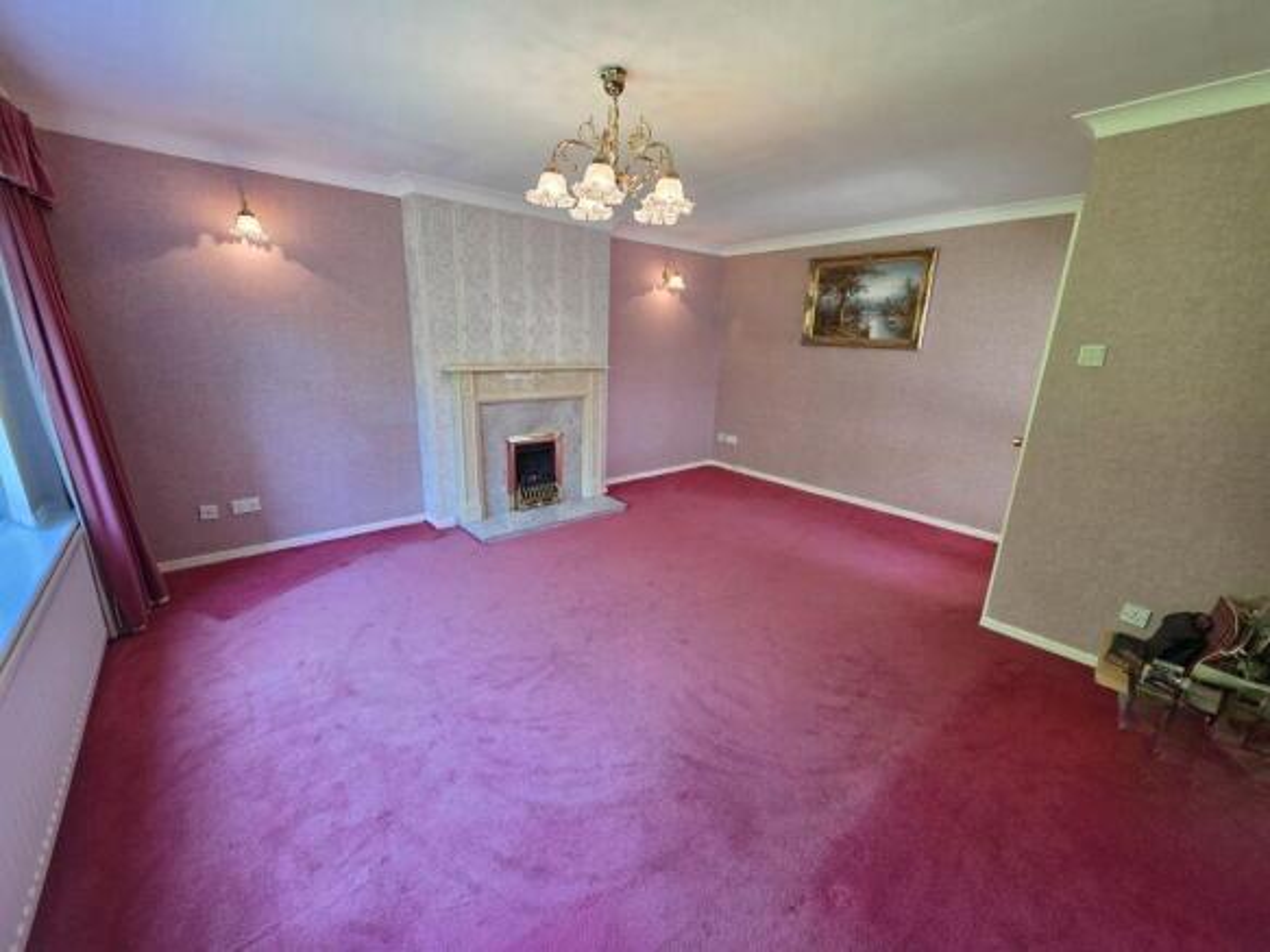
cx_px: 635
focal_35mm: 13
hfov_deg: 106.2
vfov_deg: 89.9
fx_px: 477
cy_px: 476
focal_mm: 2.2
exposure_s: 1/101
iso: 200
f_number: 1.9
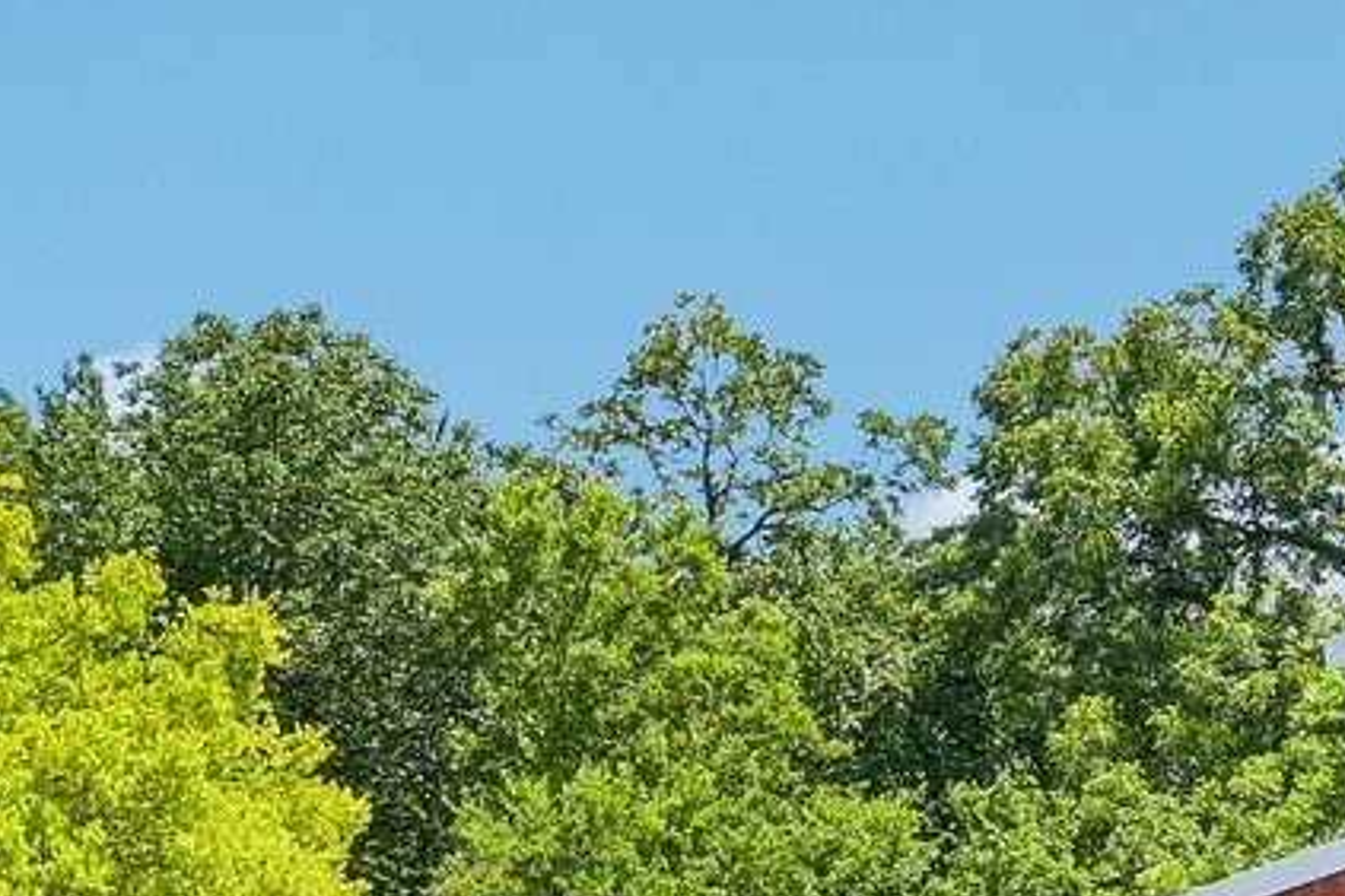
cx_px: 2302
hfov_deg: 14.6
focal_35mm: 126
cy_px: 1238
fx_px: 4707
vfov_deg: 10.6
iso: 400
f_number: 8
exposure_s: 1/1250
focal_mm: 26
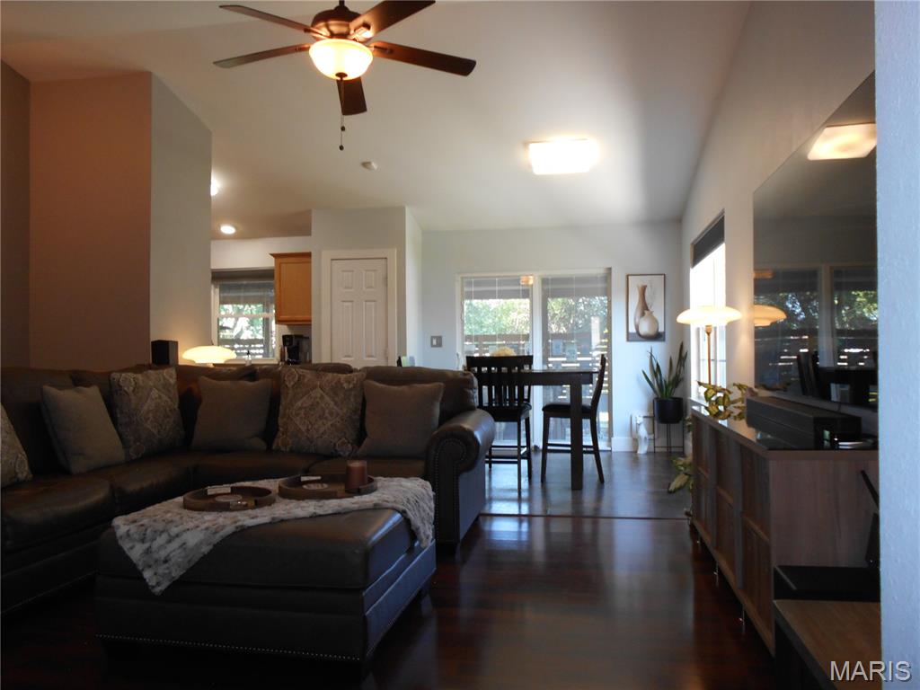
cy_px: 345
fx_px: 691
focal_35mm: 26
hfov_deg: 67.3
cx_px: 460
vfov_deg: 53.1
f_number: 3.2
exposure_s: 1/30
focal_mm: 4.6
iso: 200
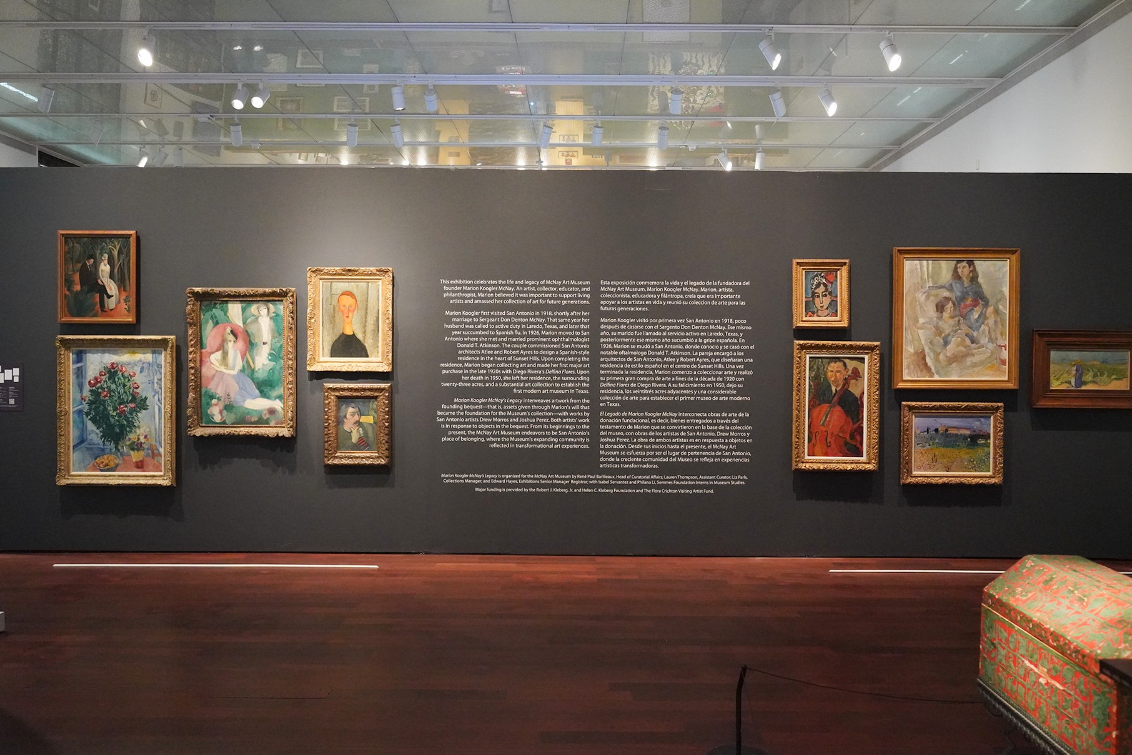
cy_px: 403
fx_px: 1006
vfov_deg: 41.1
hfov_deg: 58.7
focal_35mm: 32
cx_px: 583
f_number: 4.5
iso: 10000
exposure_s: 1/100
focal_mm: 29
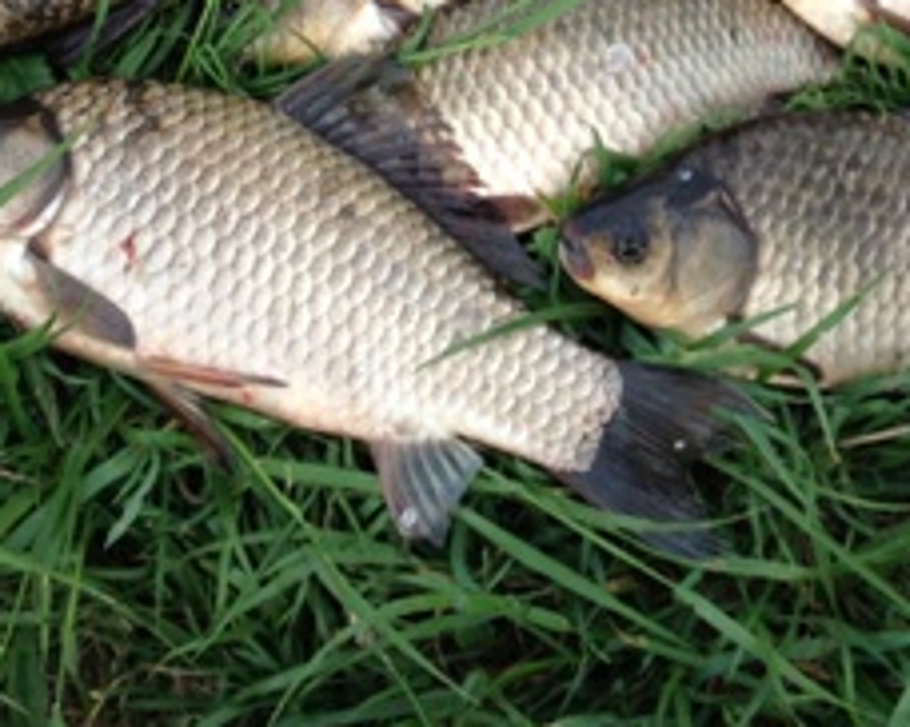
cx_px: 615
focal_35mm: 120
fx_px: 3229
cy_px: -192
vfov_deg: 12.5
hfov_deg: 16.0
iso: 50
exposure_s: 1/297
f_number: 2.4
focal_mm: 4.28
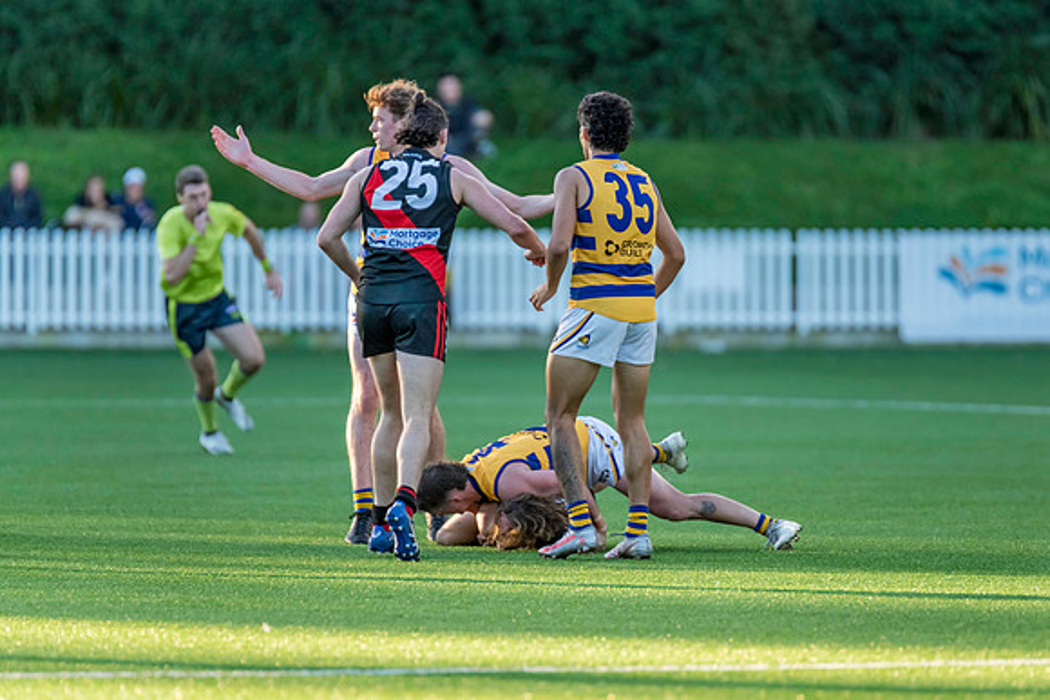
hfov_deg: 4.4
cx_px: 588
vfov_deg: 2.9
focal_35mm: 473
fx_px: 13799
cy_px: 379
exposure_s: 1/2000
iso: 800
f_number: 4
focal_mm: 420
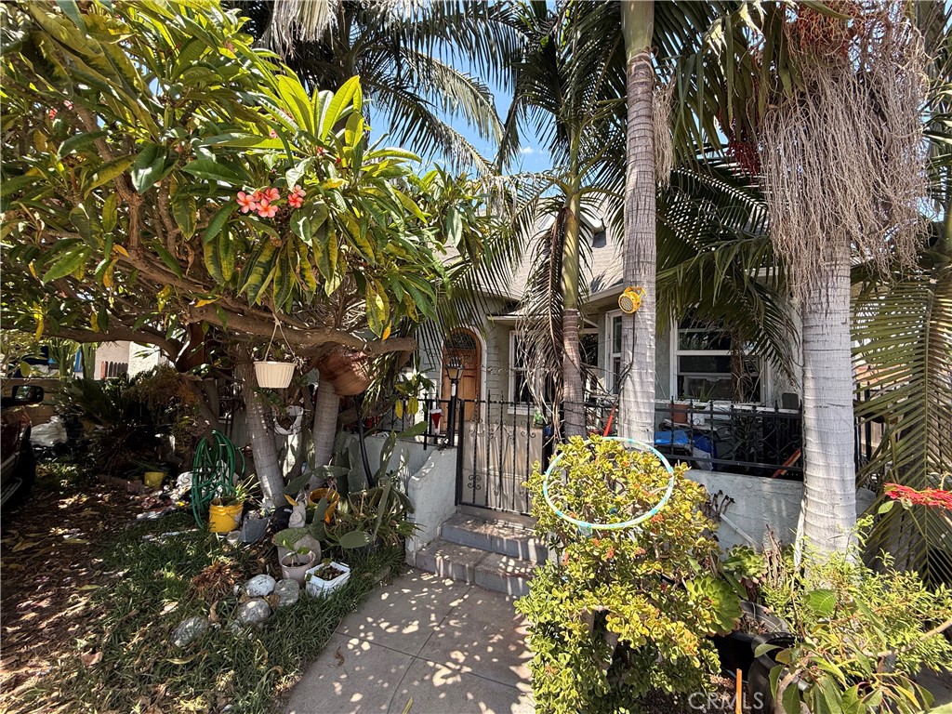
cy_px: 357
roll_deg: -2.5
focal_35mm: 14
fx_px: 385
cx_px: 476
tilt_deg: +3.7
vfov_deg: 85.7
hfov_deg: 102.1
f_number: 2.2
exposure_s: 1/398
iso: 64
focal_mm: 2.22
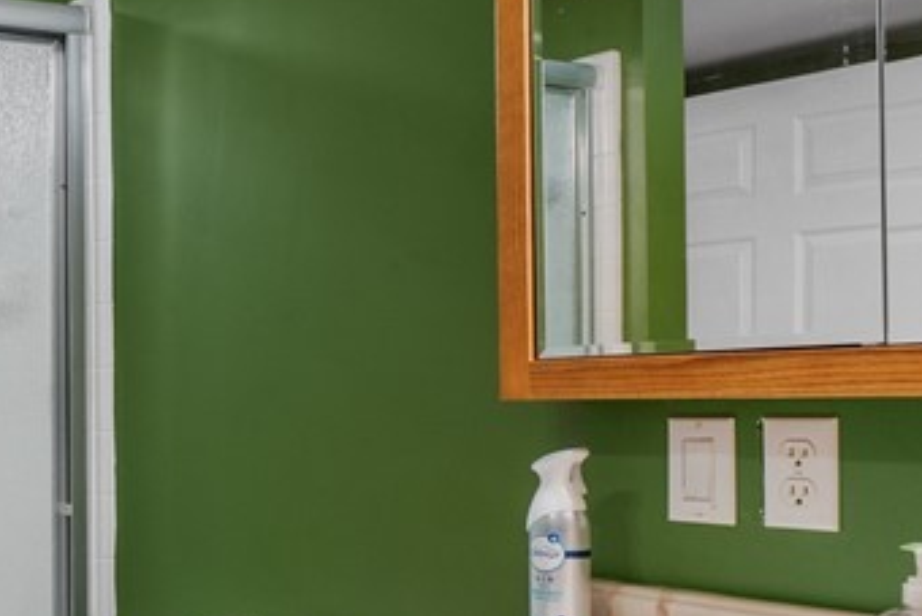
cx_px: -256
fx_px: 1307
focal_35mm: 51
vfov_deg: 26.3
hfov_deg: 30.9
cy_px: 421
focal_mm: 16
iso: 400
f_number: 11
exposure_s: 1
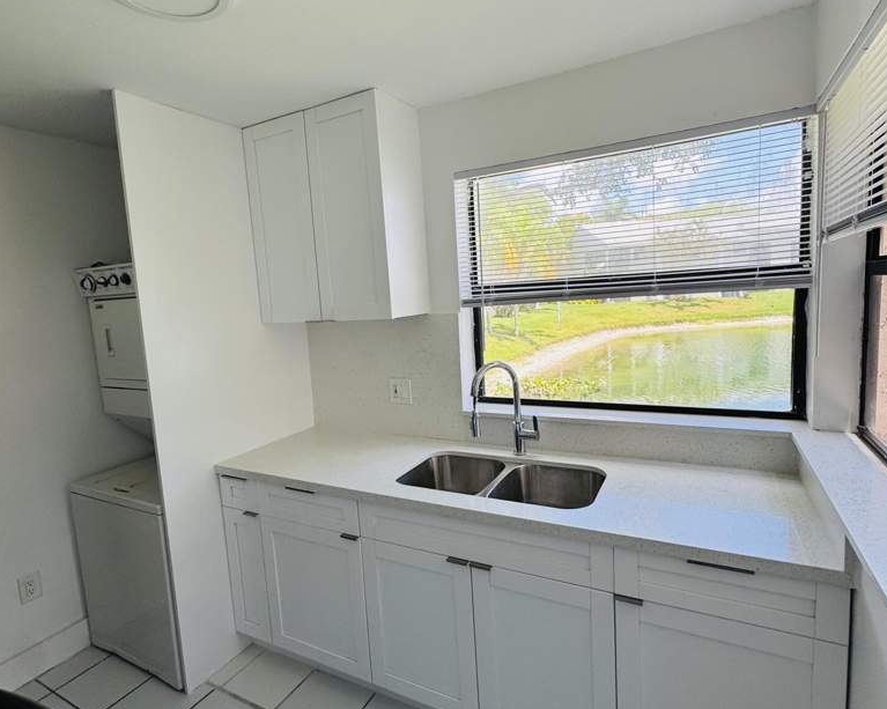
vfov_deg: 70.8
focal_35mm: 19
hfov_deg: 83.3
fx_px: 499
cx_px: 441
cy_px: 347
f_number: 2.2
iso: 40
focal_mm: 2.22
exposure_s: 1/140
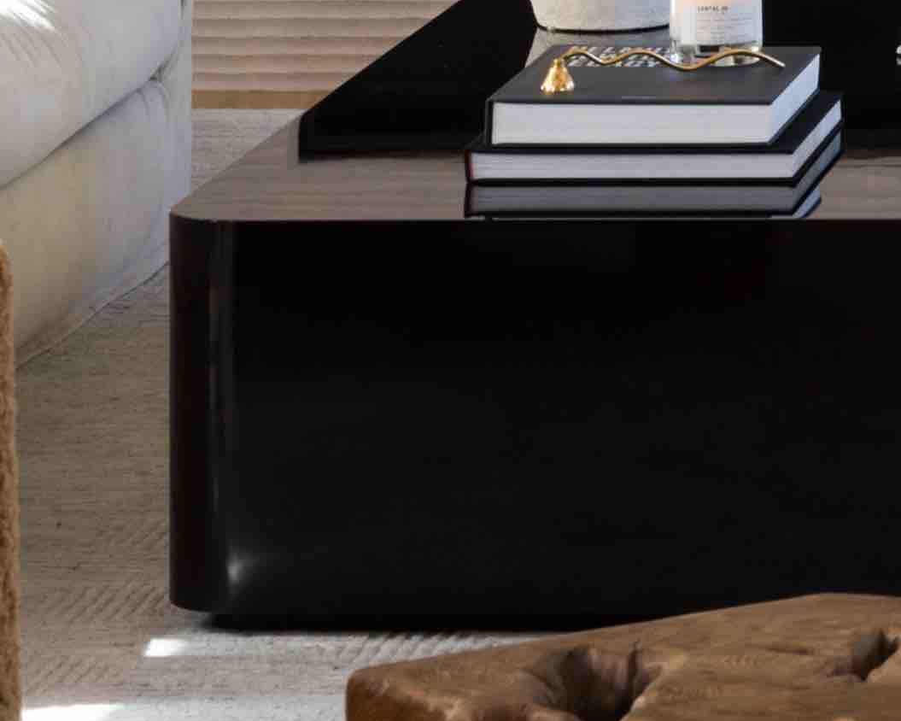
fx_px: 7147
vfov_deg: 5.6
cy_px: -862
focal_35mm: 268
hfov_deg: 7.0
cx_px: 1804
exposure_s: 1/8
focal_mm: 43
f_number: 9
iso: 160
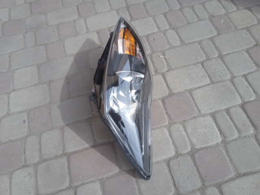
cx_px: 130
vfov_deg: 49.7
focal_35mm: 28
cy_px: 98
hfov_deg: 63.4
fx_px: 210
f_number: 2.2
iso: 111
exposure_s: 1/446
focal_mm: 3.43
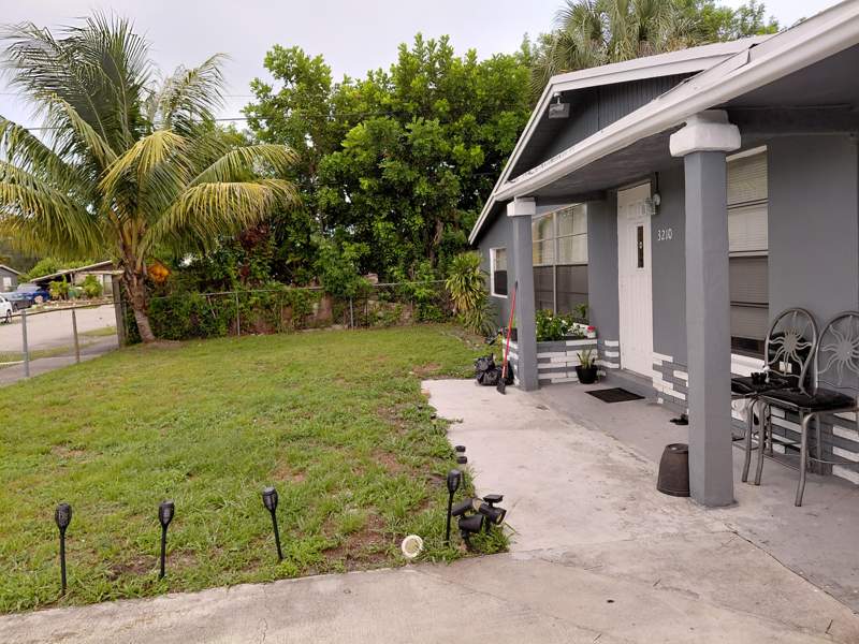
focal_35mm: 25
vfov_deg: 54.9
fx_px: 620
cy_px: 322
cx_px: 430
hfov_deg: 69.4
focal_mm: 4.69
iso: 50
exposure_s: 1/532
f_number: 1.8
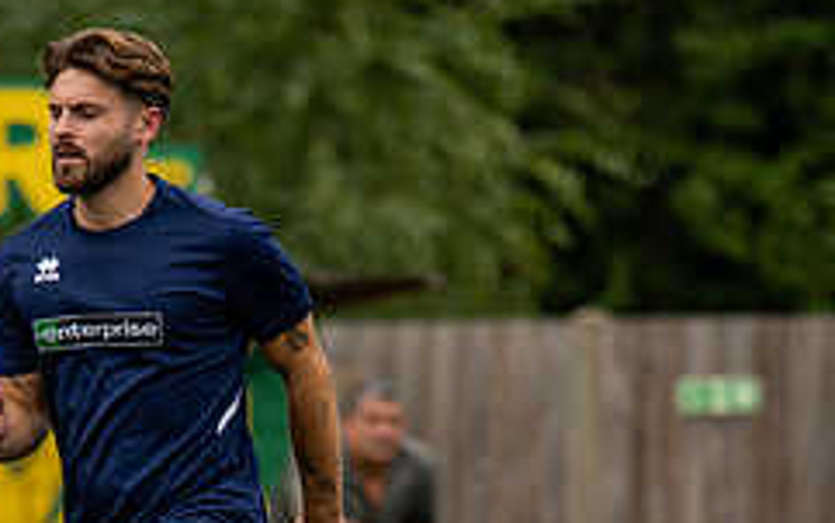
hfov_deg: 5.4
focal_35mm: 386
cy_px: 710
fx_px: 8790
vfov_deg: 3.4
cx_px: 134
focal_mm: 135
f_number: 1.8
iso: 50
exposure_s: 1/1000
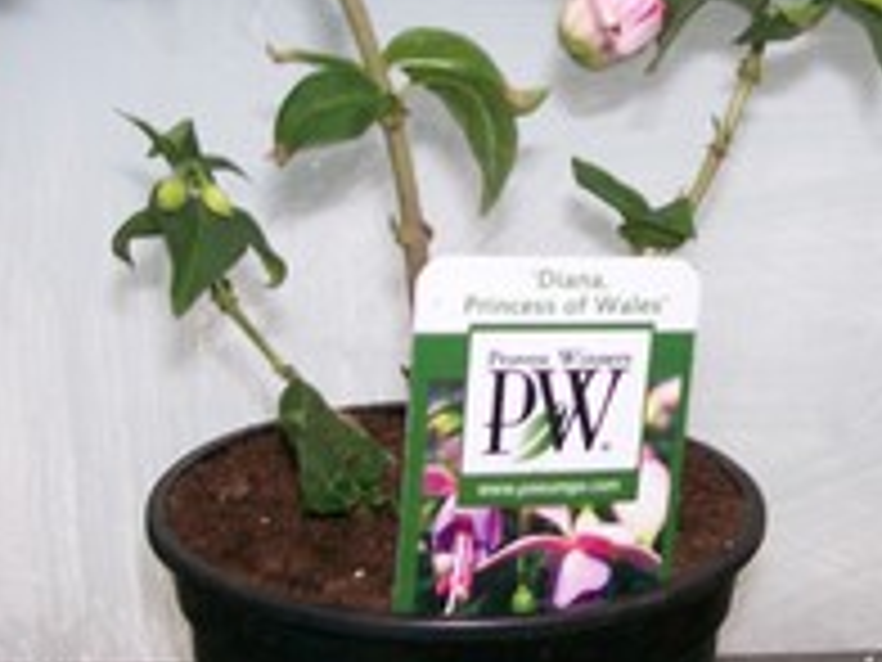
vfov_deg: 18.2
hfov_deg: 24.0
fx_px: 2064
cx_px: 590
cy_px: 266
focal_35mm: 81
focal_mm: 6
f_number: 2.7
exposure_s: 1/64
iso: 80
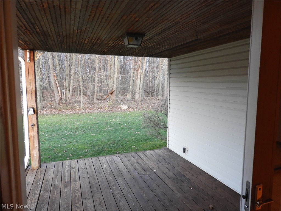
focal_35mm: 24
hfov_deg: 71.6
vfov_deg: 56.8
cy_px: 106
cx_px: 140
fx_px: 195
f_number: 3.3
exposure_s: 1/13
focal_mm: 4.3
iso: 400
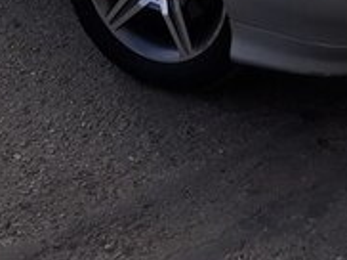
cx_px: 242
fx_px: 981
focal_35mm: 98
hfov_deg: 20.0
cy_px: -198
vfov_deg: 13.6
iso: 40
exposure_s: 1/1852
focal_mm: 3.71
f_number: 1.7
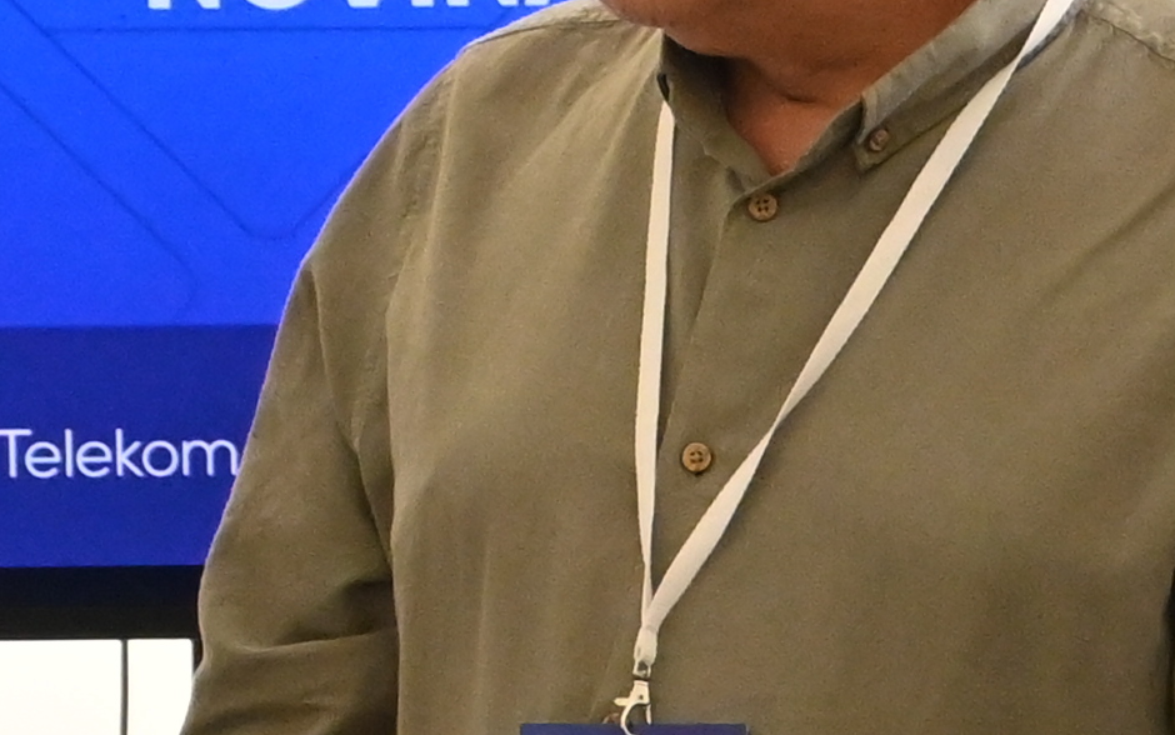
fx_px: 10731
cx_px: 1554
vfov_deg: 3.9
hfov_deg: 6.2
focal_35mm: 335
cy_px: 729
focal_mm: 37
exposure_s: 1/250
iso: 2500
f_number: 6.3
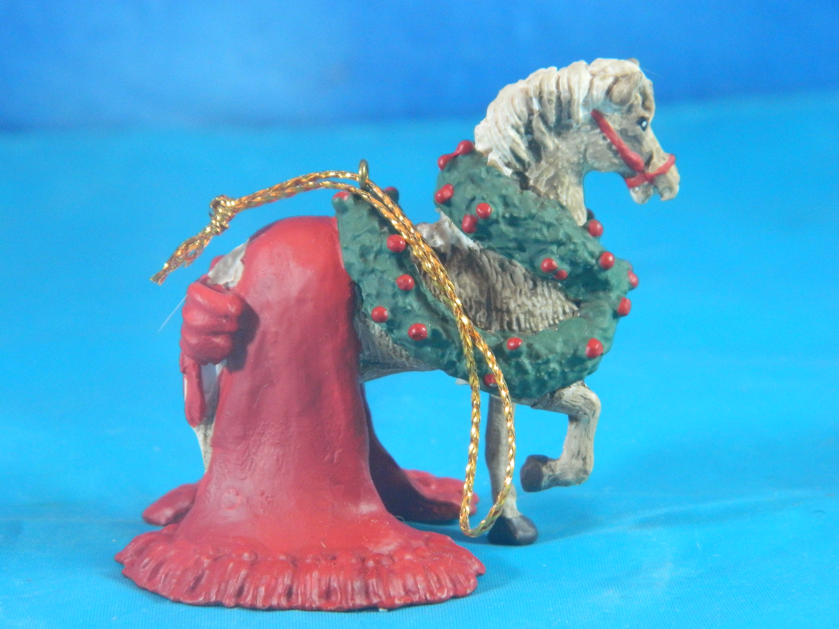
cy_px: 314
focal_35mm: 129
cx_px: 420
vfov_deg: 11.5
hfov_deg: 15.3
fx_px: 3127
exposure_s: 1/15
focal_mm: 23.2
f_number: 4.7
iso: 400
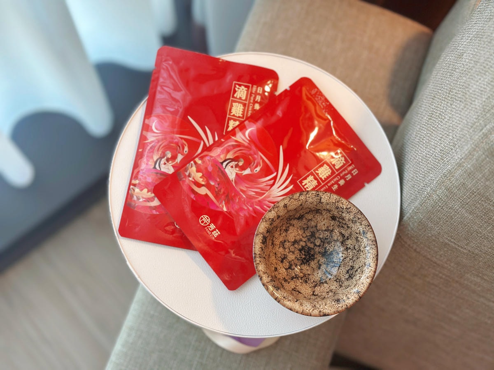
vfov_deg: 30.3
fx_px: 685
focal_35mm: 48
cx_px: 247
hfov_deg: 39.7
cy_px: 185
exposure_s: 1/210
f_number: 1.78
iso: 80
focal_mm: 6.86
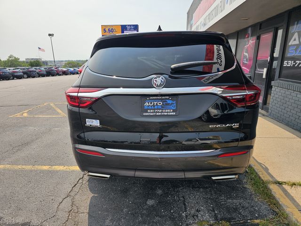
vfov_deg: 58.9
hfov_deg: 73.9
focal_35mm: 23
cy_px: 113
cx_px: 150
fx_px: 200
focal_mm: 6.3
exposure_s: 1/677
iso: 10
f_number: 1.7
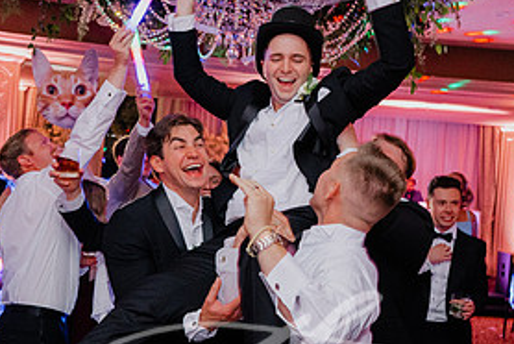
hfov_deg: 39.5
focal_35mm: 50
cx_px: 275
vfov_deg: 27.0
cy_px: 186
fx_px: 715
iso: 2000
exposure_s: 1/50
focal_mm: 24
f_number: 3.2
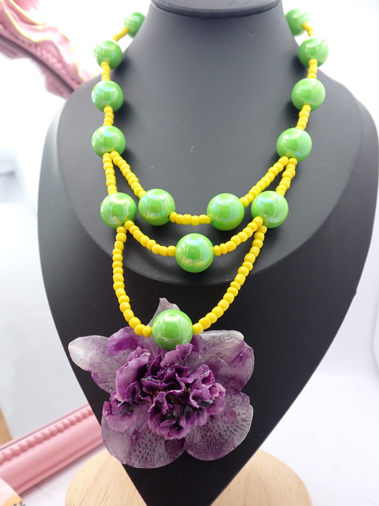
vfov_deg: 56.8
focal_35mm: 32
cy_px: 253
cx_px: 190
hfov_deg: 44.2
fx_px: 467
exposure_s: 1/100
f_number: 2.4
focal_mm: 5.79
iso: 200
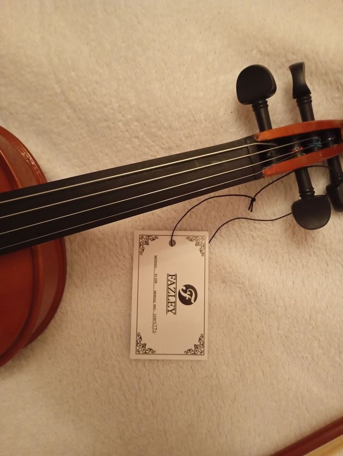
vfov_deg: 63.4
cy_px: 228
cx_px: 172
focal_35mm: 28
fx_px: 369
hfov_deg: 49.9
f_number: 1.8
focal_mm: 4.27
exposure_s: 1/16.7
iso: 4767
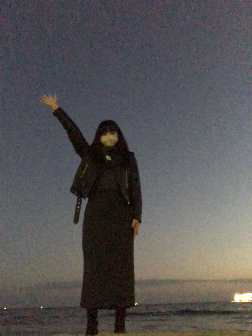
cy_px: 168
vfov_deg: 56.8
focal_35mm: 32
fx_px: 310
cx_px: 126
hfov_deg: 44.2
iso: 2000
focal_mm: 2.87
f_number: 2.2
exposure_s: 1/15
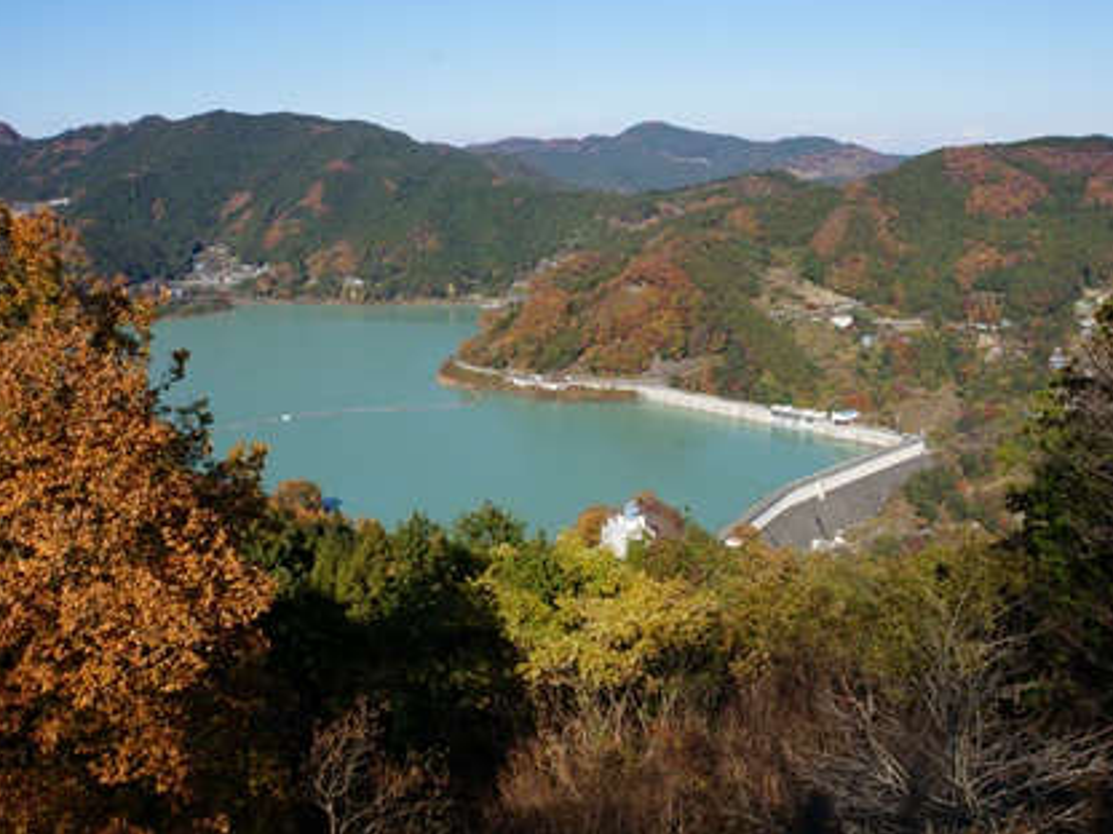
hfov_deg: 57.2
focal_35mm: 32
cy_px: 410
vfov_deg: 44.5
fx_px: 1020
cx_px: 578
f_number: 14
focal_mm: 19.1
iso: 100
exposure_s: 1/60
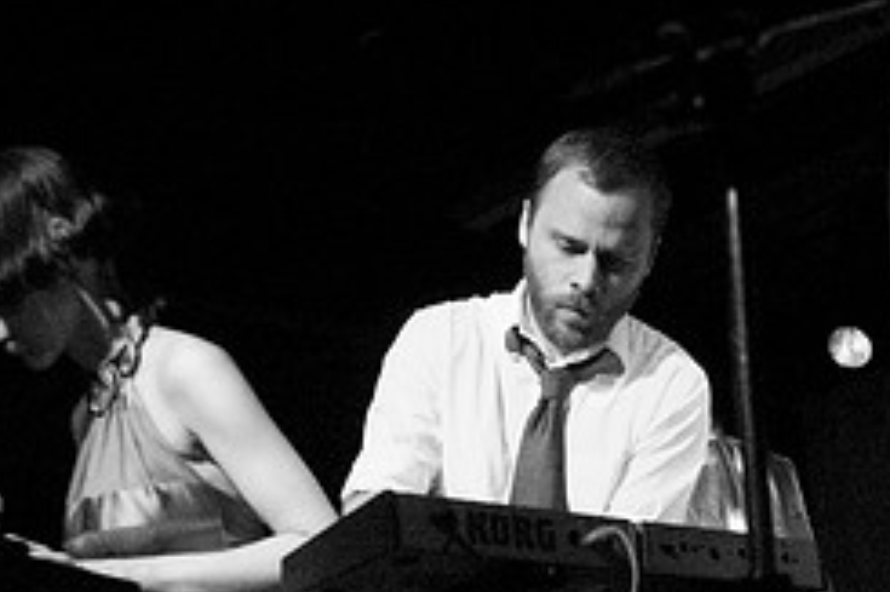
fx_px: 1754
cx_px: 741
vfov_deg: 18.7
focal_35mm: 71
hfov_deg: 27.8
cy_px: 563
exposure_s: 1/60
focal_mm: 20
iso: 1600
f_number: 2.8
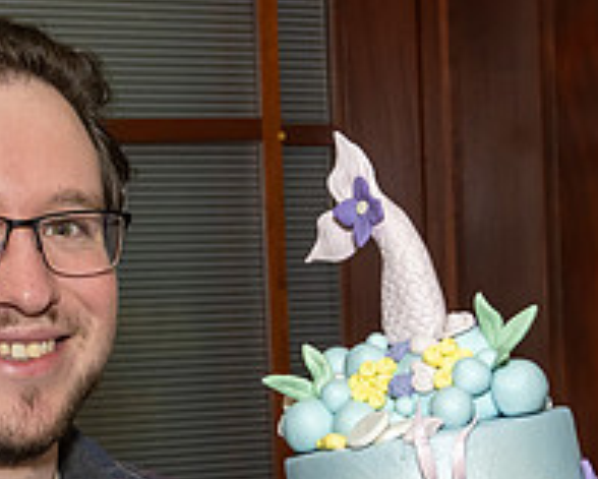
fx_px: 2568
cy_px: 505
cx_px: 219
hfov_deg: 13.3
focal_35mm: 145
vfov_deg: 10.5
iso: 800
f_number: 5
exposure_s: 1/250
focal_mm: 26
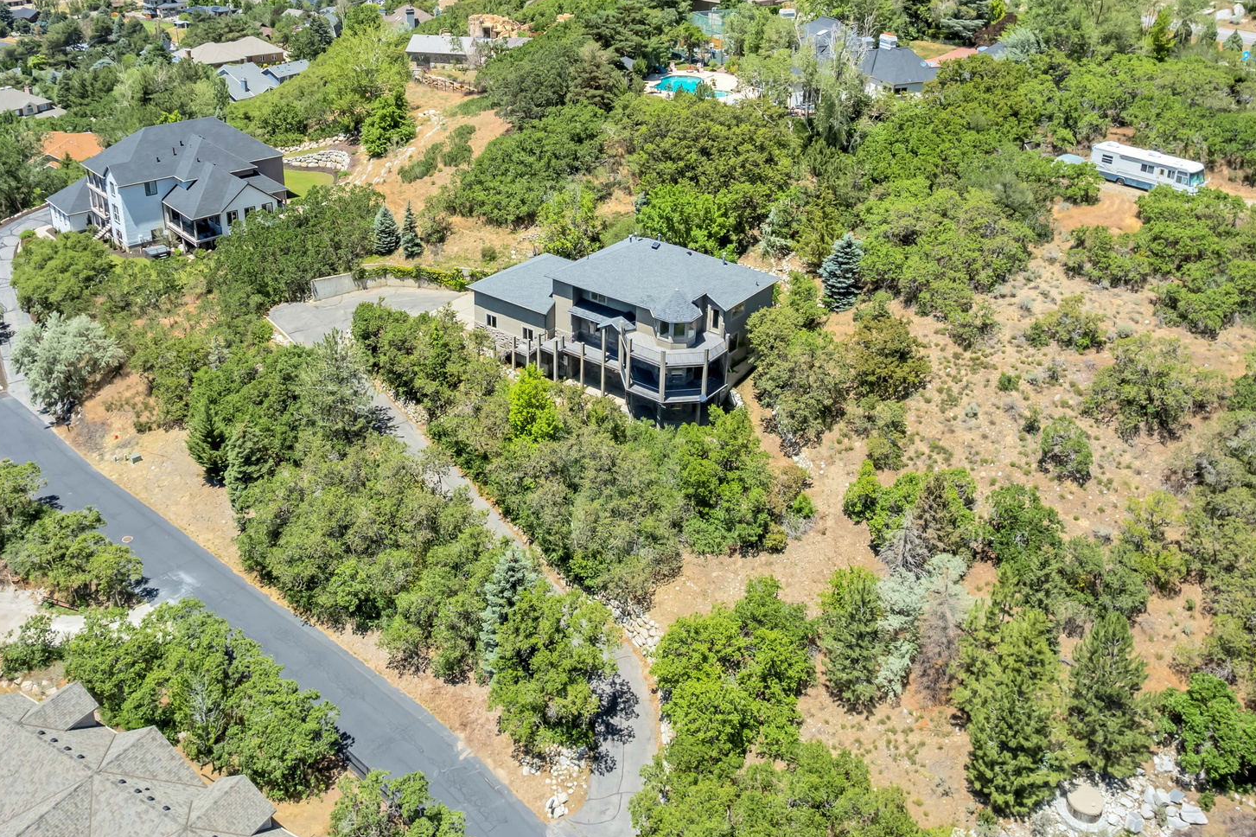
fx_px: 1081
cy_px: 281
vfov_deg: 41.8
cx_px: 559
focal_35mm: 31
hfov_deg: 60.1
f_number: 2.8
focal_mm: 8.38
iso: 120
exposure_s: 1/2000
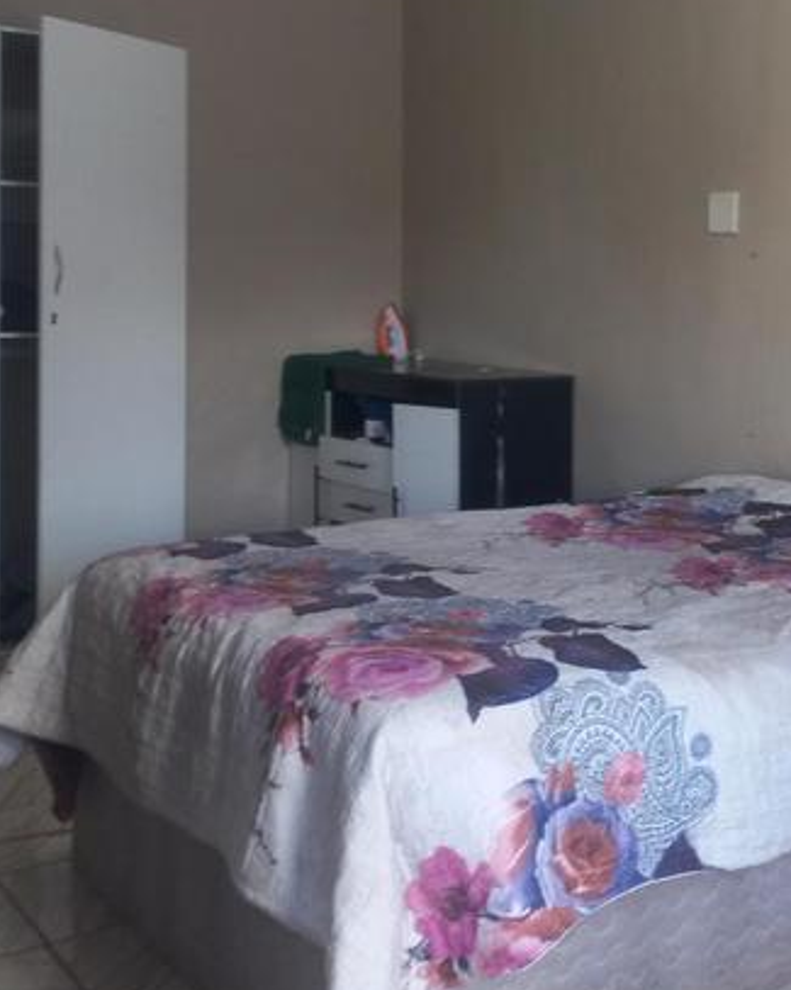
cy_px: 353
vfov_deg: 38.5
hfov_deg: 30.3
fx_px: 1406
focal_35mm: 48
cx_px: 681
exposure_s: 1/33
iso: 200
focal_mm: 4.6
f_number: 1.8
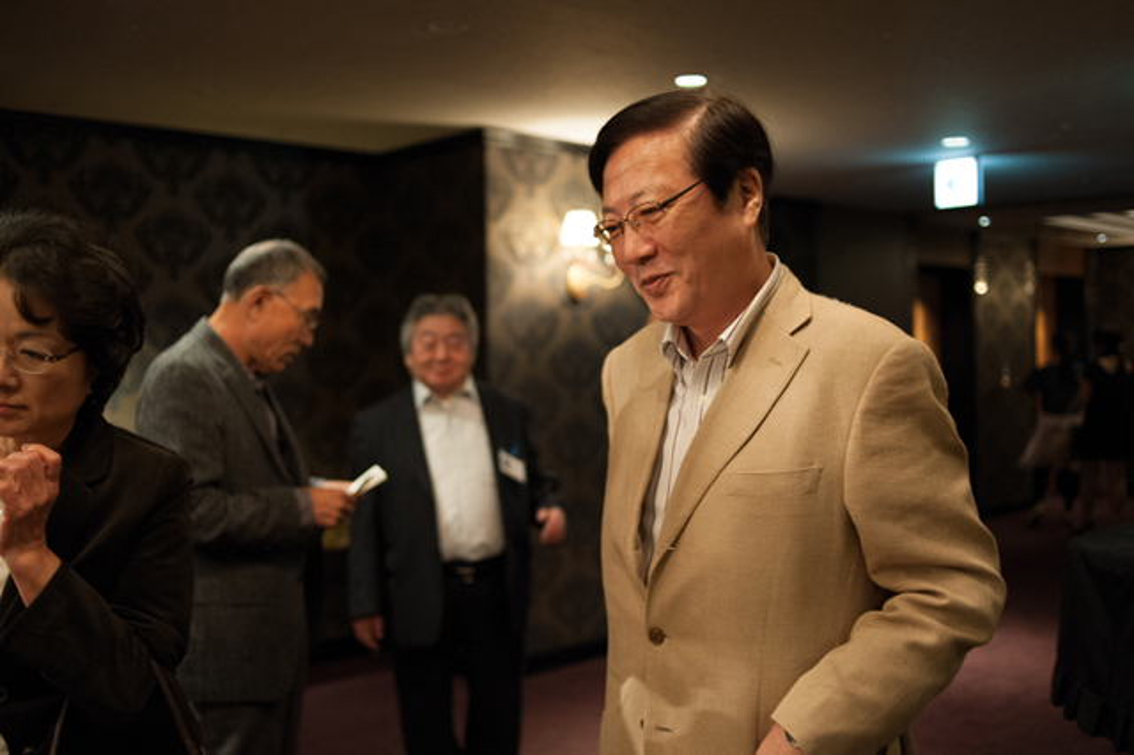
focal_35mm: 35
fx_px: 1102
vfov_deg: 37.8
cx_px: 567
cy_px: 378
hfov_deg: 54.5
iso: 1800
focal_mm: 35
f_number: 2.8
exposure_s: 1/100
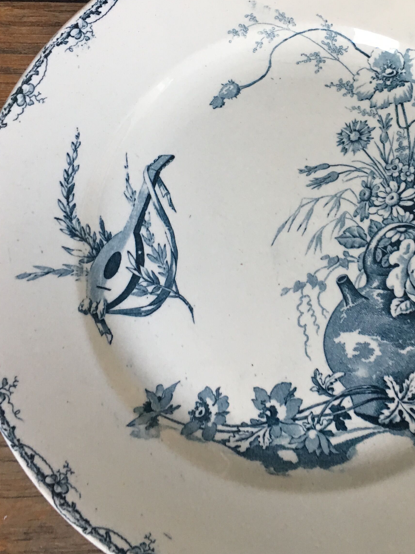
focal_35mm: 51
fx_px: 815
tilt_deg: -78.1
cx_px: 327
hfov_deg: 28.0
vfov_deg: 37.0
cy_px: 179
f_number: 2.2
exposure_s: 1/17
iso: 50
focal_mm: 4.15
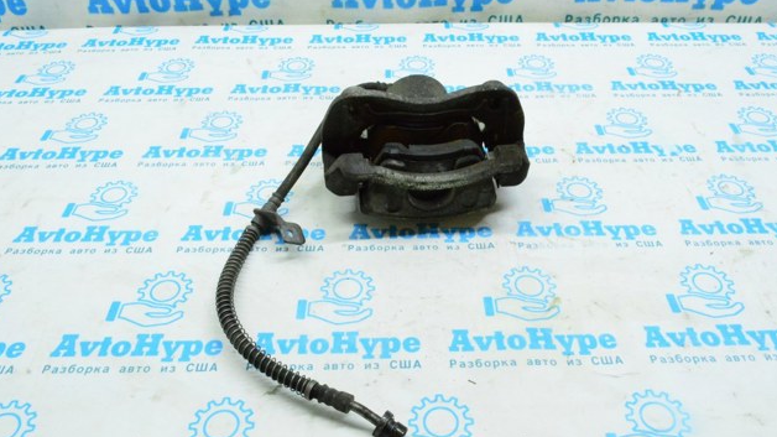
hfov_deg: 61.0
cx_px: 388
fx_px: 659
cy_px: 209
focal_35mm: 32
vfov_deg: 36.7
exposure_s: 1/25
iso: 6400
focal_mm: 20
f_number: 25
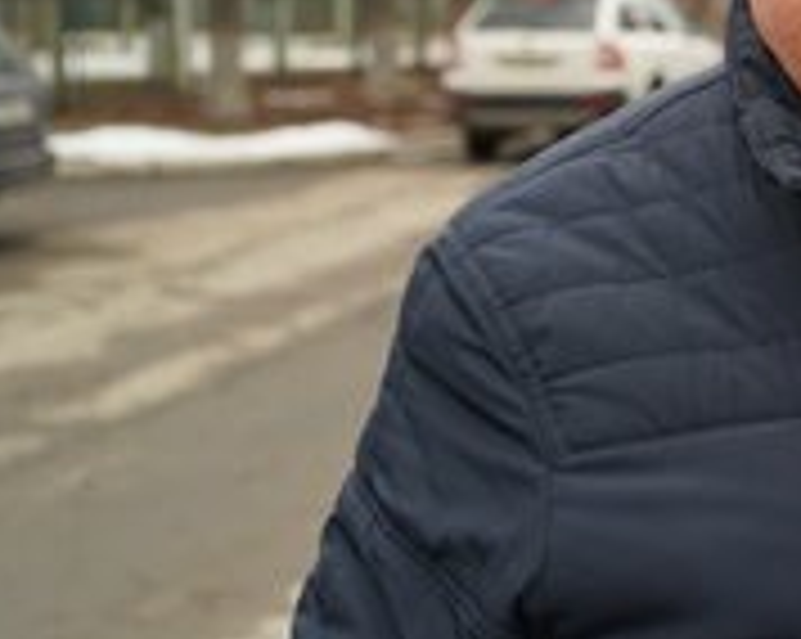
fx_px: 1800
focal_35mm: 76
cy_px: 47
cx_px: 882
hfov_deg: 23.5
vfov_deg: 19.7
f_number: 4
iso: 160
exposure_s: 1/160
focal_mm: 36
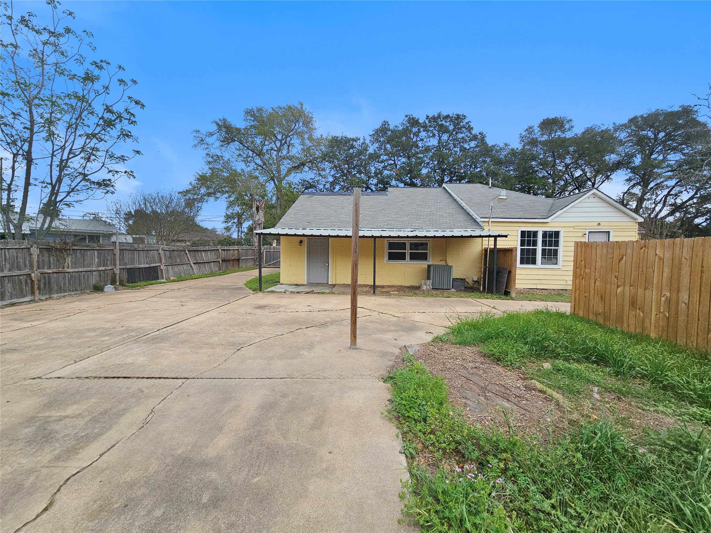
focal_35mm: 13
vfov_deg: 89.9
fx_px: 267
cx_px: 356
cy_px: 266
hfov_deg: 106.2
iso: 50
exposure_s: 1/2790
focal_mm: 2.2
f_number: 2.2
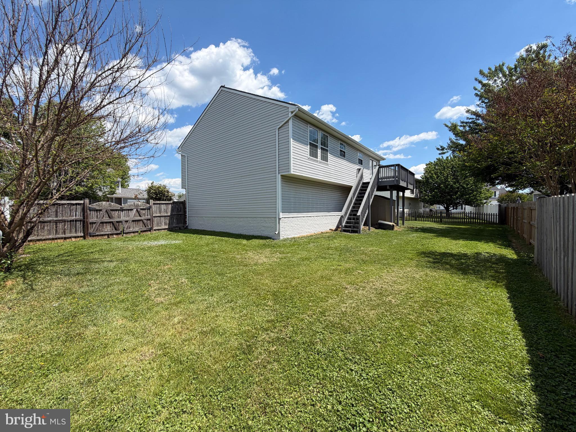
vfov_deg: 85.7
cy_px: 216
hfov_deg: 102.1
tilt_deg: +0.0
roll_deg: +0.9
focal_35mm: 14
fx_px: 233
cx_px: 288
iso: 20
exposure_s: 1/770
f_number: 2.2
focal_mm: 2.22
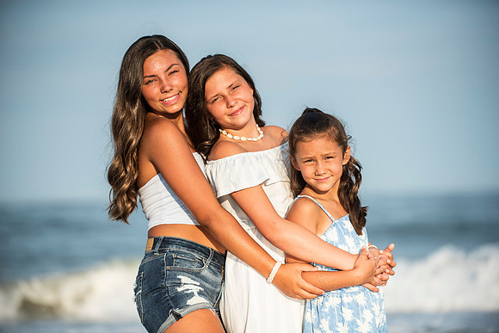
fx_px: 1802
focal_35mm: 130
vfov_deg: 10.6
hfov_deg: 15.8
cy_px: 166
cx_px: 250
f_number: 3.2
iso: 250
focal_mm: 130
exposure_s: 1/4000
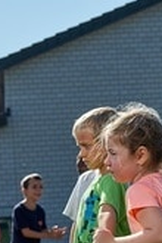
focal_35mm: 154
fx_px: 1039
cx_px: 147
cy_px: 200
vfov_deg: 13.3
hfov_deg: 8.9
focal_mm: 35
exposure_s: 1/6400
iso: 400
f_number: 4
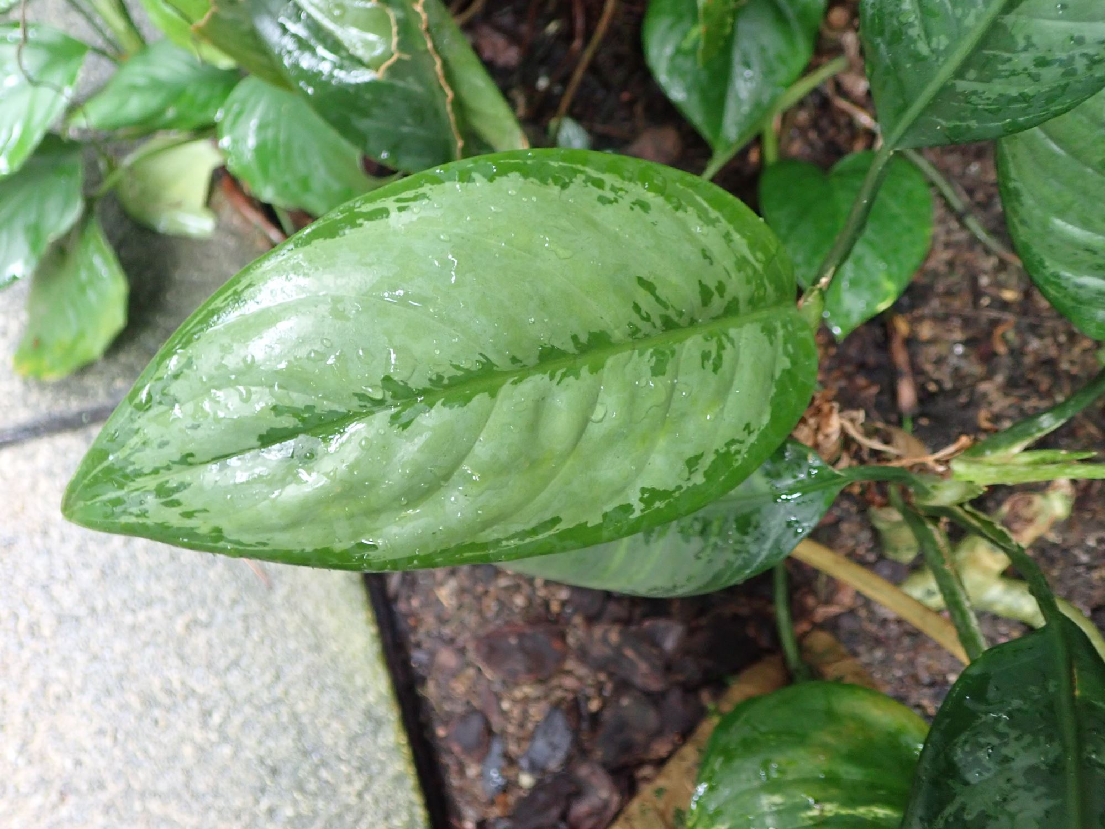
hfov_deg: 60.0
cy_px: 414
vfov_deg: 46.8
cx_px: 552
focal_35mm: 30
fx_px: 958
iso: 500
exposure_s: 1/40
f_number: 2.3
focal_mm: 5.5
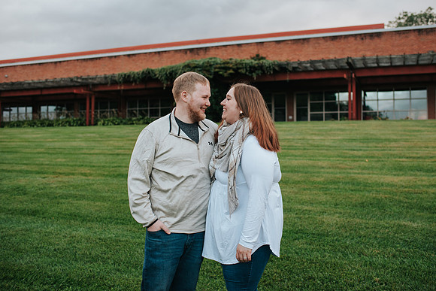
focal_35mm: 38
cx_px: 227
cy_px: 139
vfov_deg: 35.5
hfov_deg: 51.2
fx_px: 454
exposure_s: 1/640
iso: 1000
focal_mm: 35
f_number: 3.2
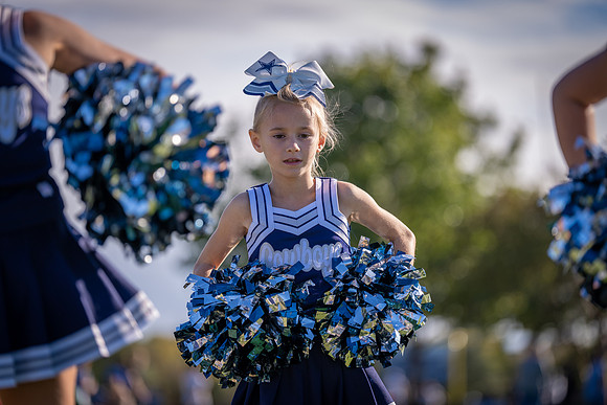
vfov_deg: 8.7
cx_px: 304
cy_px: 202
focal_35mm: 157
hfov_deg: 13.1
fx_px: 2648
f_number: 2.8
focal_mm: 157
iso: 100
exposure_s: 1/1250
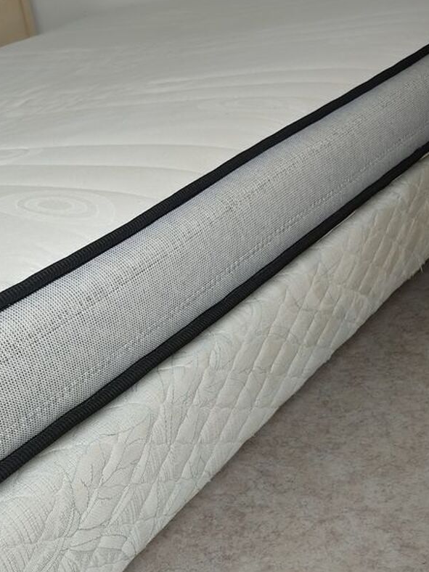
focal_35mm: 44
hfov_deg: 32.6
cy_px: 456
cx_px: 137
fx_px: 727
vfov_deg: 41.2
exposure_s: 1/50
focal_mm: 4.74
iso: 156
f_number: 1.79
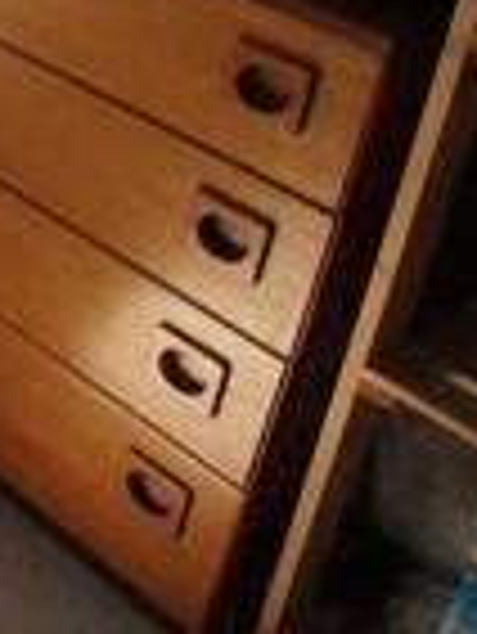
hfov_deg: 13.7
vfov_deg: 25.6
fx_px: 1229
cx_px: -734
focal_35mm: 67
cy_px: -148
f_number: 9
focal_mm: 10
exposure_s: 1/500
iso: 6400
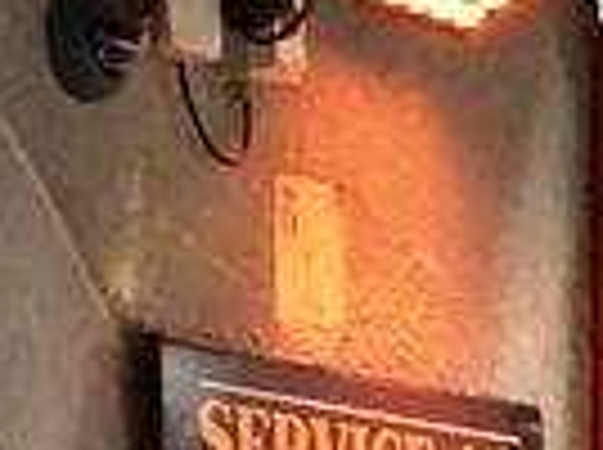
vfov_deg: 6.1
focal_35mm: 222
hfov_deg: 8.9
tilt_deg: -6.4
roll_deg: +2.6
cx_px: 320
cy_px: 1404
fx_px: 3860
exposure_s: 1/25
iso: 200
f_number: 2.2
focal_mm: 4.15
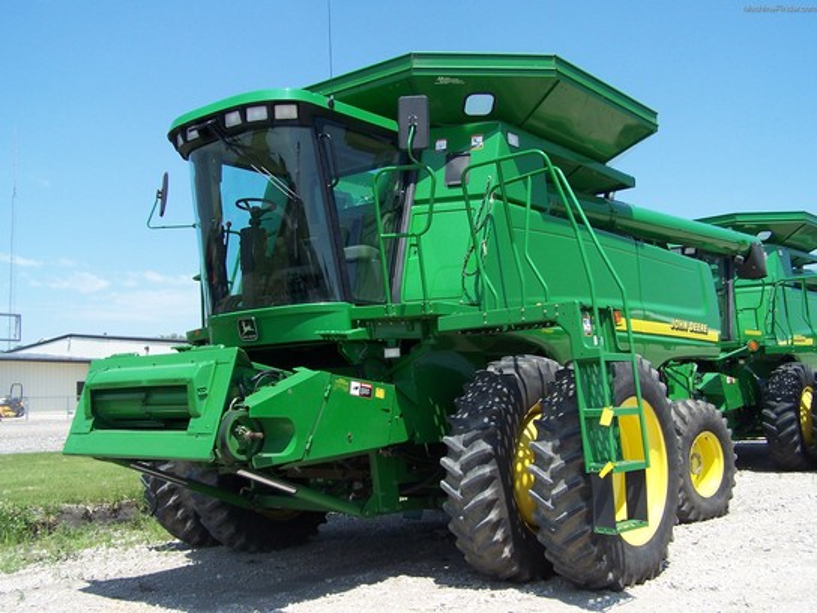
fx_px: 897
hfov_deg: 49.0
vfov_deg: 37.7
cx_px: 408
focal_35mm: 38
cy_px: 306
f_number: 4
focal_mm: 6.3
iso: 80
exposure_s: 1/500
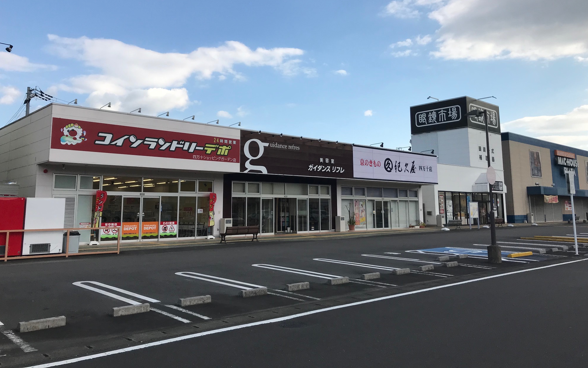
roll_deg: -0.3
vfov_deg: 41.6
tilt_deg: +8.9
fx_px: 481
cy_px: 145
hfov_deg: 62.9
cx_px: 294
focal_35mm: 30
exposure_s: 1/1880
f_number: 1.8
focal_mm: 3.99
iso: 20
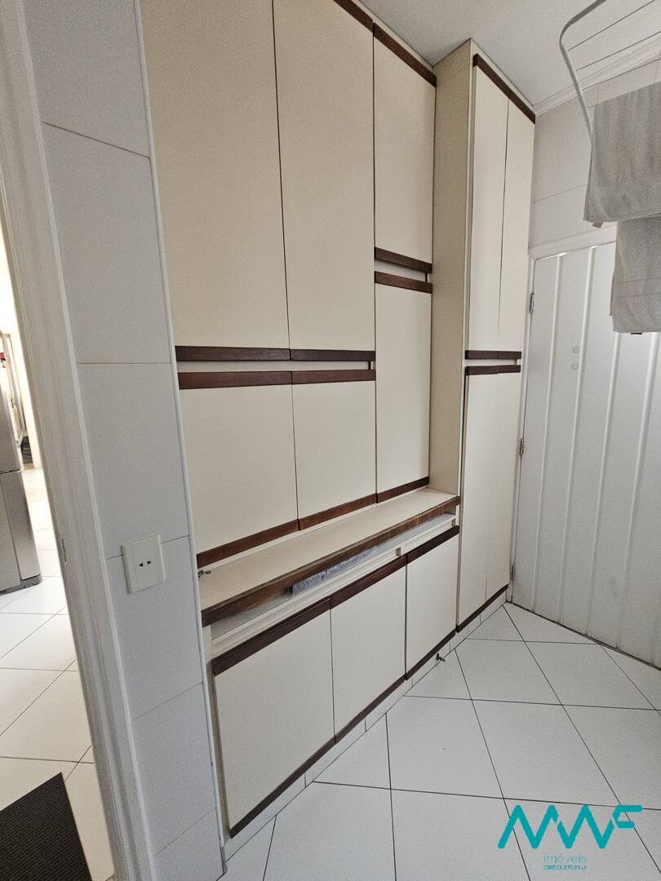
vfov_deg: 106.2
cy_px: 440
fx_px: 331
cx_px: 330
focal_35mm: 13
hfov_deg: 89.9
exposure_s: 1/77.4
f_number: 2.2
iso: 400
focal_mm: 2.2
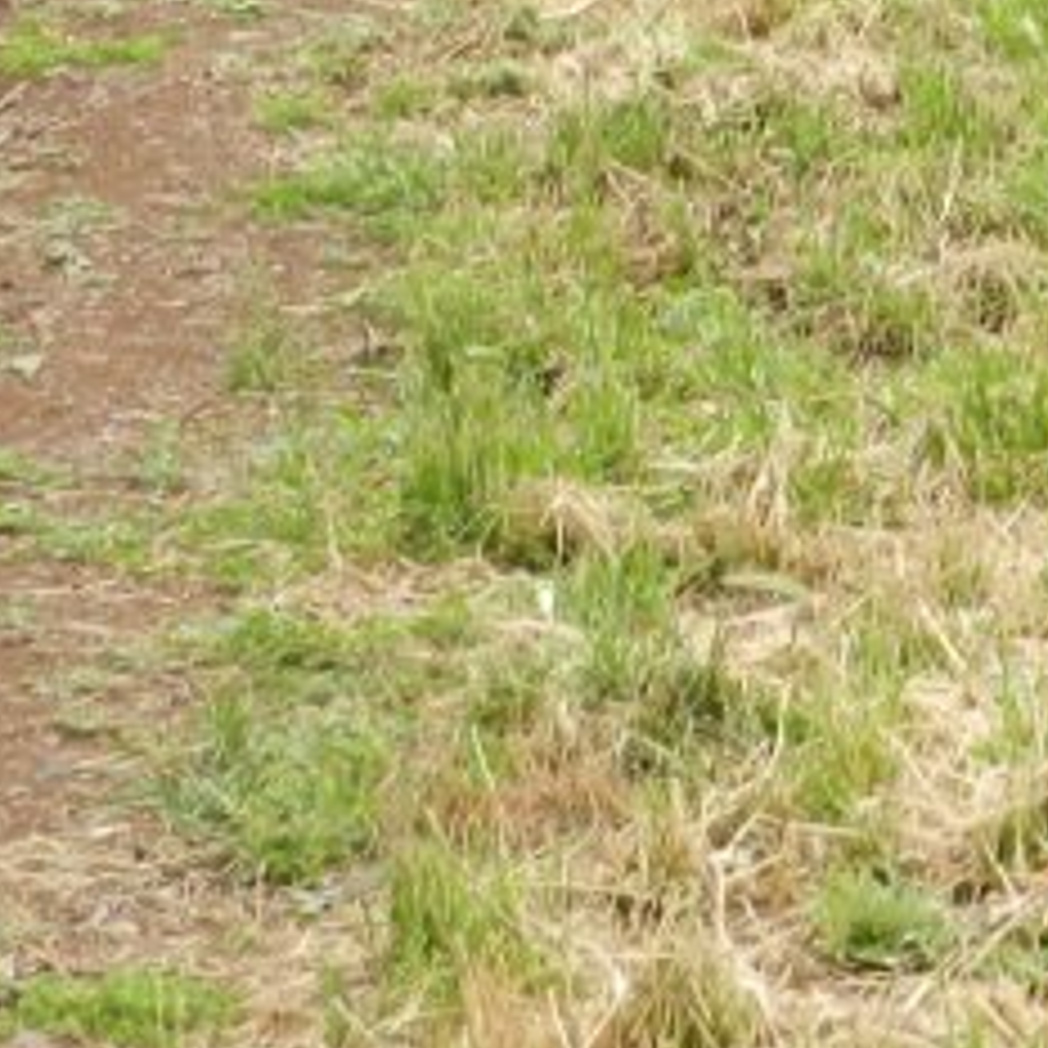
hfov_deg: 6.6
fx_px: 9043
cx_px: 756
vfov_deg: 6.6
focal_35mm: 264
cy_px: -85
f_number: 4.7
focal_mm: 12.1
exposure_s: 1/250
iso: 160
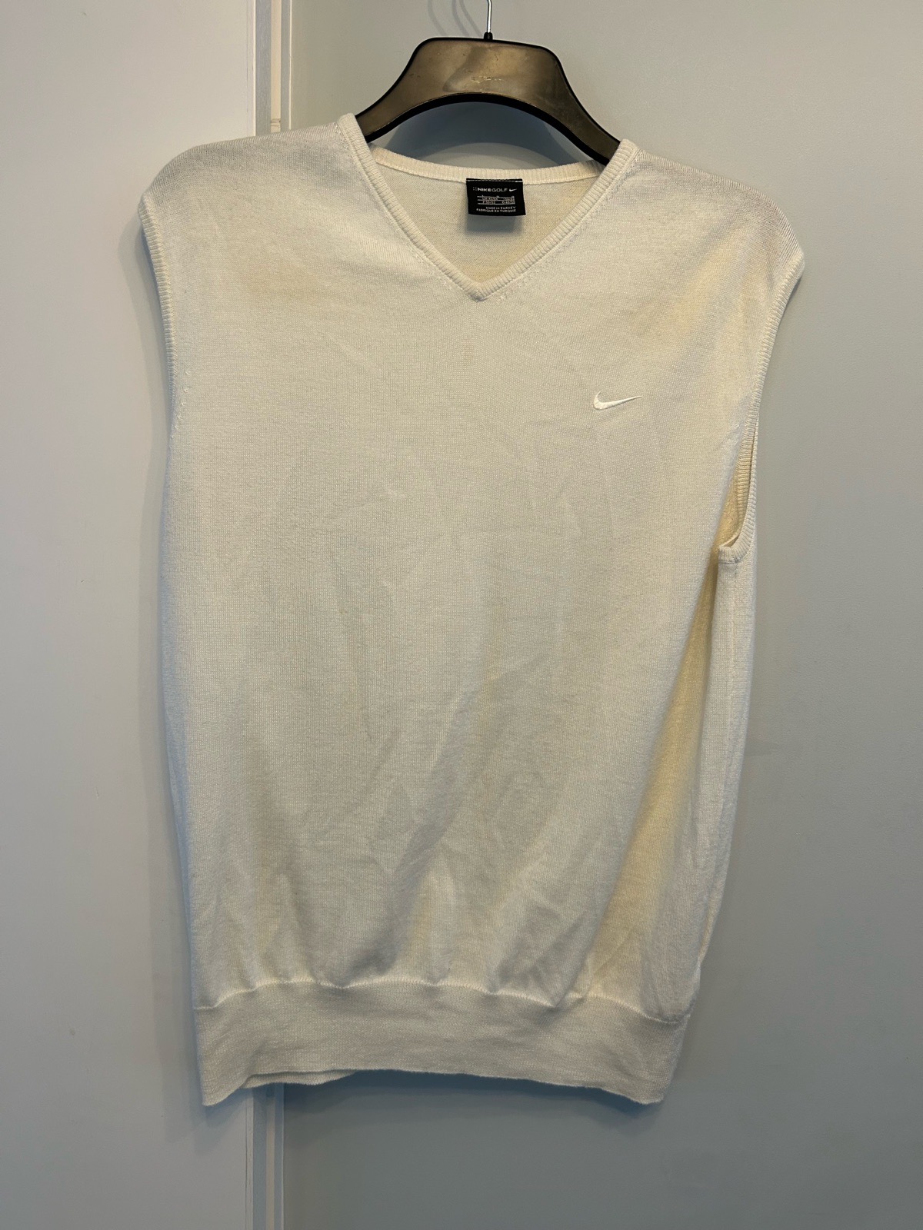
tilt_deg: -8.1
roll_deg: -2.1
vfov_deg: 67.3
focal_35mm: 26
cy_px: 615
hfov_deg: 53.1
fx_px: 924
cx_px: 462
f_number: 1.5
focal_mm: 5.7
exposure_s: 1/50
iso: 100
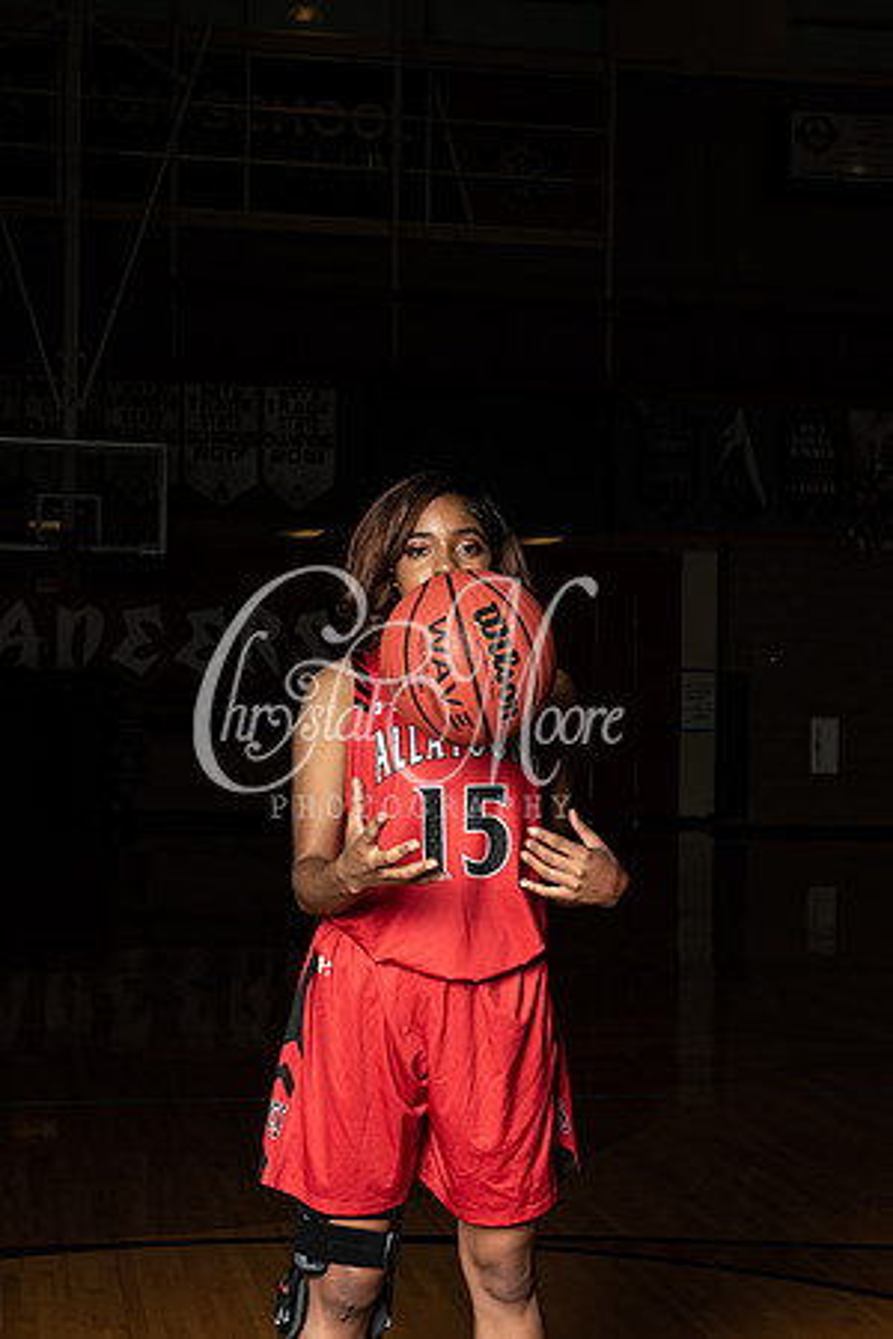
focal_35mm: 62
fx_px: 2307
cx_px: 446
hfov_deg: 21.9
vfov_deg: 32.4
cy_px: 670
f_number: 14
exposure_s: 1/200
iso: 320
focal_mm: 62
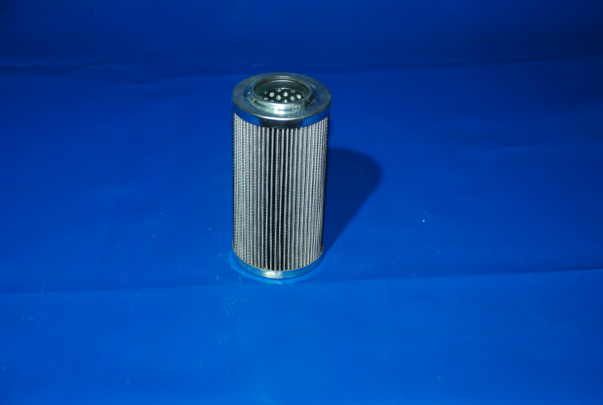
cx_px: 302
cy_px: 202
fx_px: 1007
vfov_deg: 22.7
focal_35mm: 60
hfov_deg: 33.3
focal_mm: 40
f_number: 4.5
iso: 200
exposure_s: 1/60
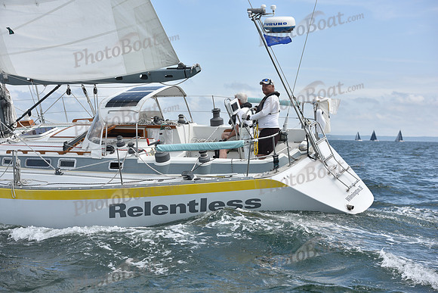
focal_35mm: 70
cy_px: 146
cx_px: 219
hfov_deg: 28.8
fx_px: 852
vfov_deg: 19.5
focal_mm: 70
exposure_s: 1/1250
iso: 200
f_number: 5.6
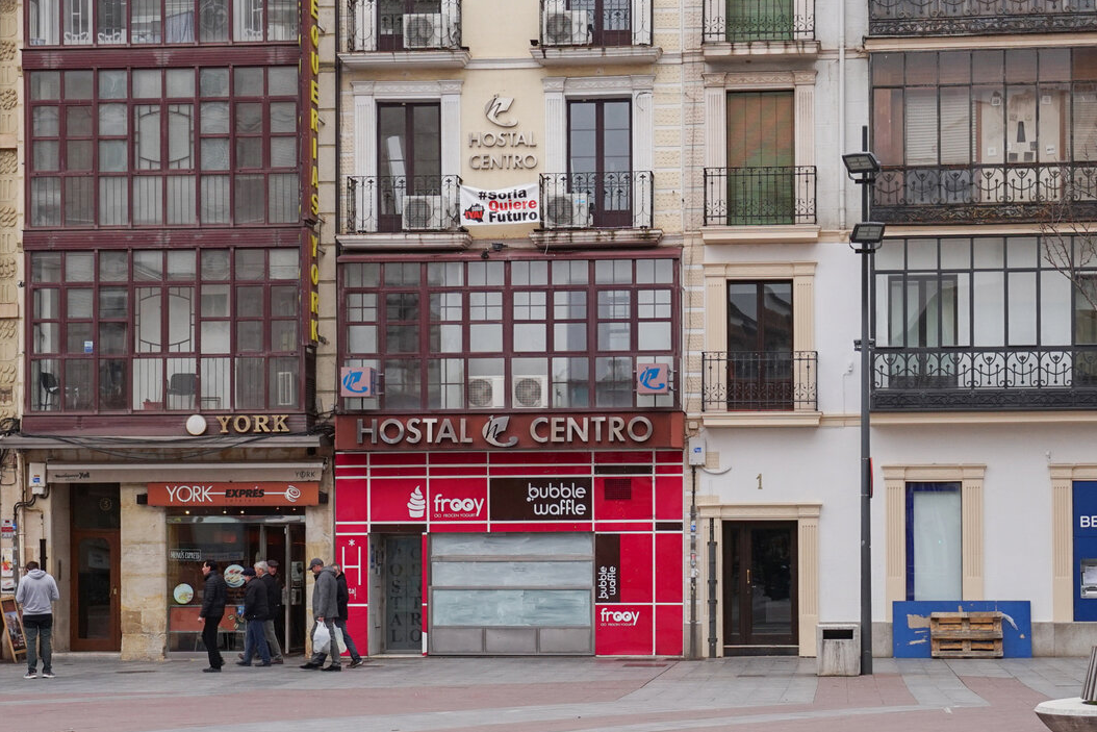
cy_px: 350
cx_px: 681
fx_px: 2072
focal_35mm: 68
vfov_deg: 20.0
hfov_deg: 29.5
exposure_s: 1/100
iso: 320
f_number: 9
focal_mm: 35
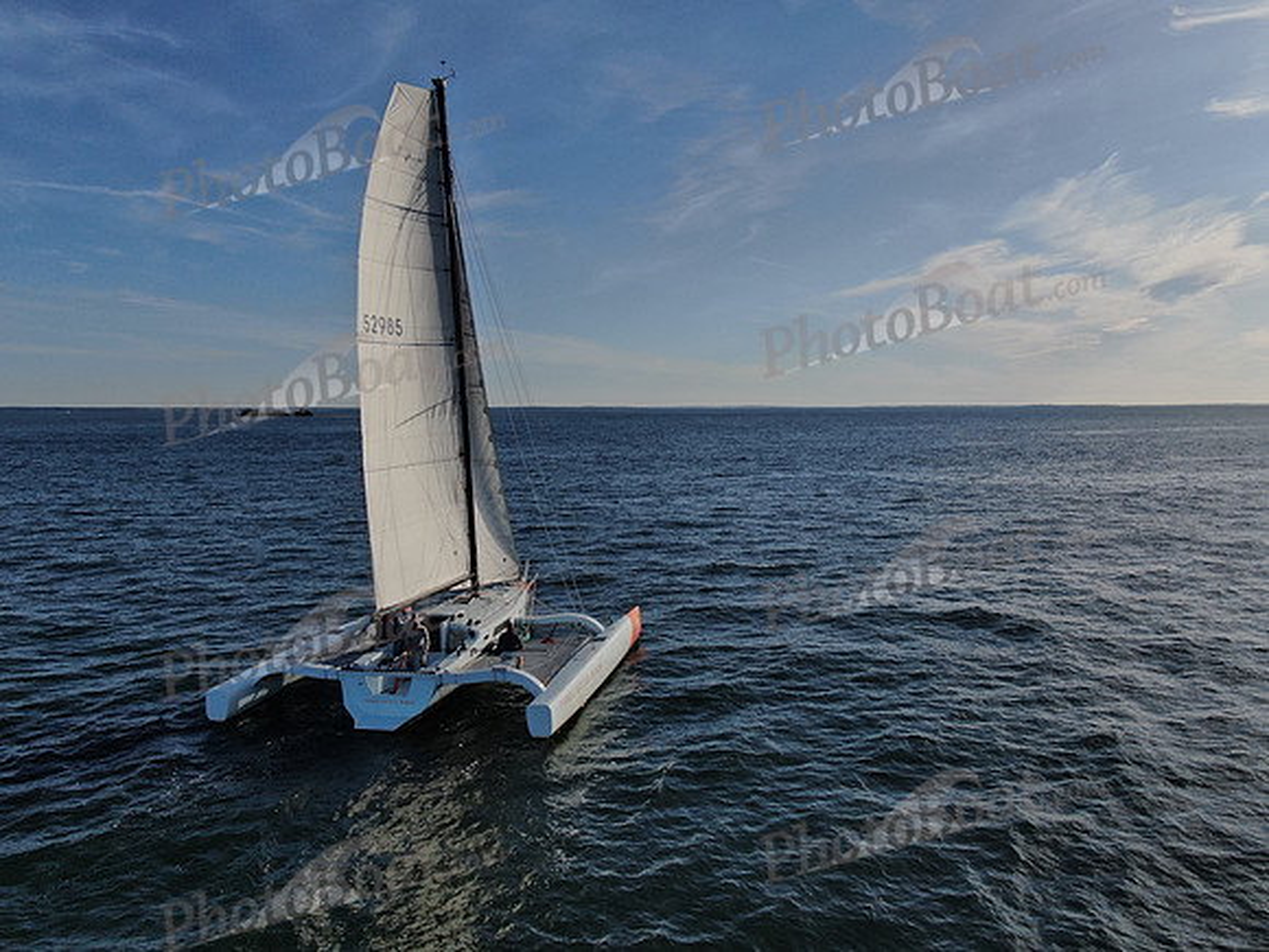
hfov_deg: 61.7
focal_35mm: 29
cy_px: 476
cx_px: 634
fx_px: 1063
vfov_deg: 48.2
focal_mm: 5
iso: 100
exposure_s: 1/4000
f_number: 3
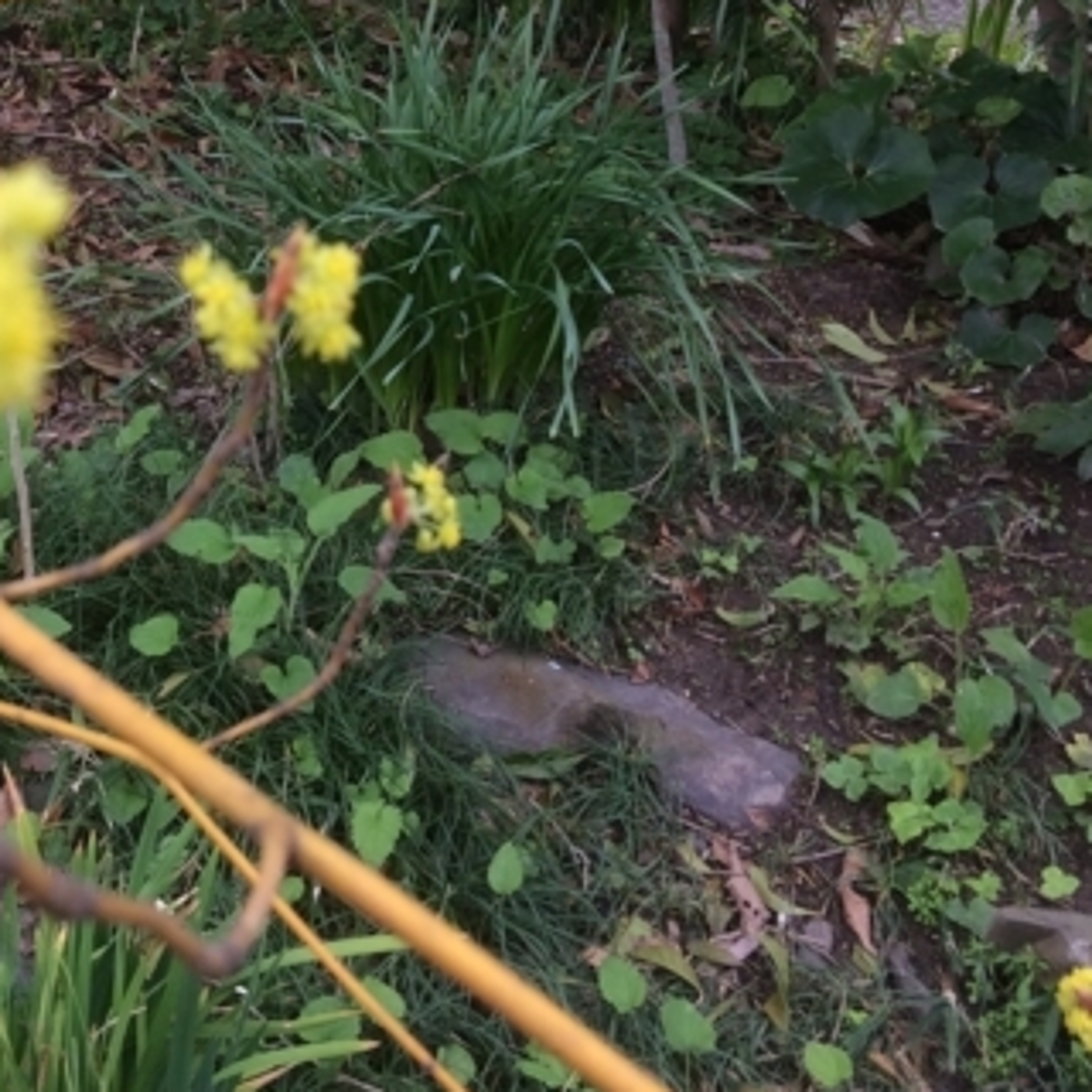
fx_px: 2284
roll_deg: -4.9
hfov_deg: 26.3
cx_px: 184
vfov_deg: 25.6
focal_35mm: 64
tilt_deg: -21.4
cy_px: 14
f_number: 2.2
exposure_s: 1/120
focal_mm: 4.15
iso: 50
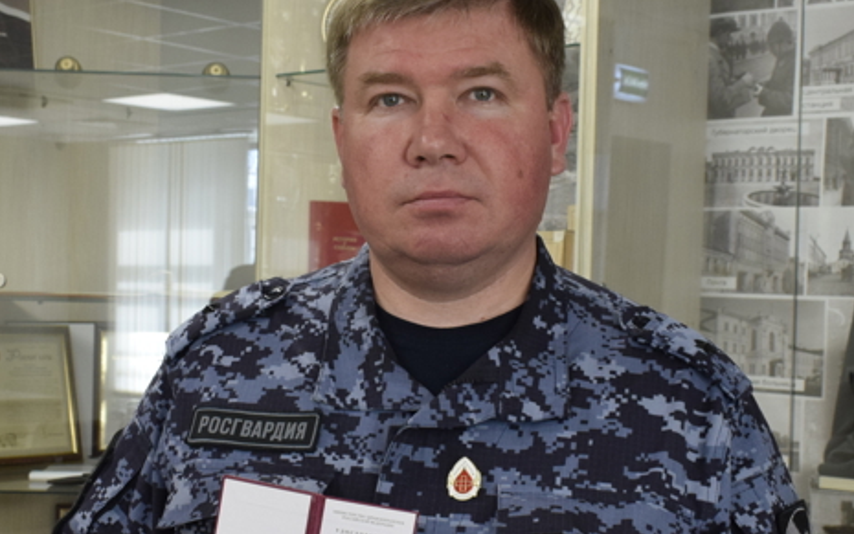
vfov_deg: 20.3
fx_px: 1490
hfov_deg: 31.9
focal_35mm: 64
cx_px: 362
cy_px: 339
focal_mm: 26
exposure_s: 1/50
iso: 1600
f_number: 10
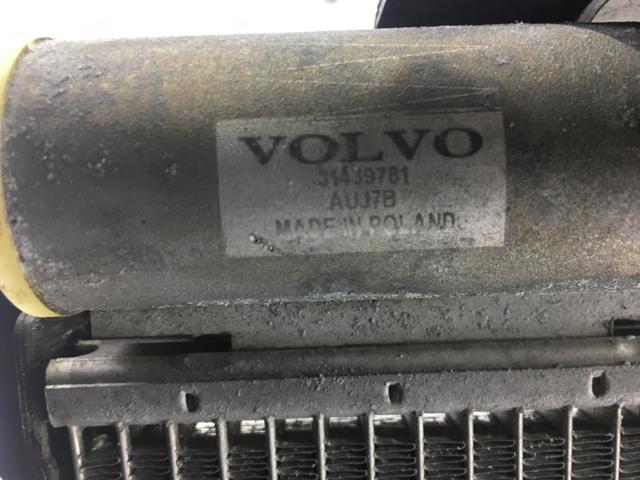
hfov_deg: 61.7
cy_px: 240
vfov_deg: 48.2
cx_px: 320
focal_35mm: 29
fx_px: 536
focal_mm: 4.15
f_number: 2.2
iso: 64
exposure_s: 1/33
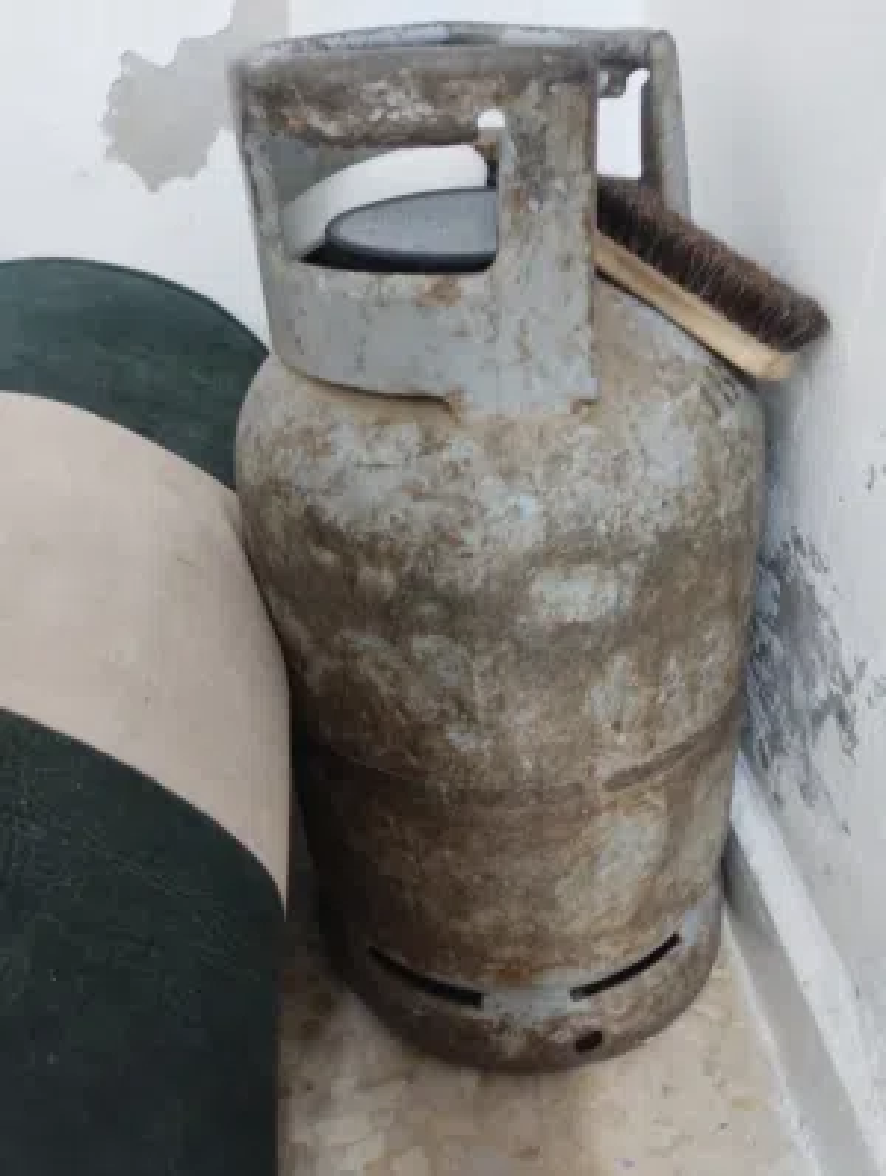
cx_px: 443
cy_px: 588
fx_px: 952
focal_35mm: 28
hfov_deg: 49.9
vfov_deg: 63.4
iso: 1741
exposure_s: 1/20
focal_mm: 4.27
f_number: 1.8
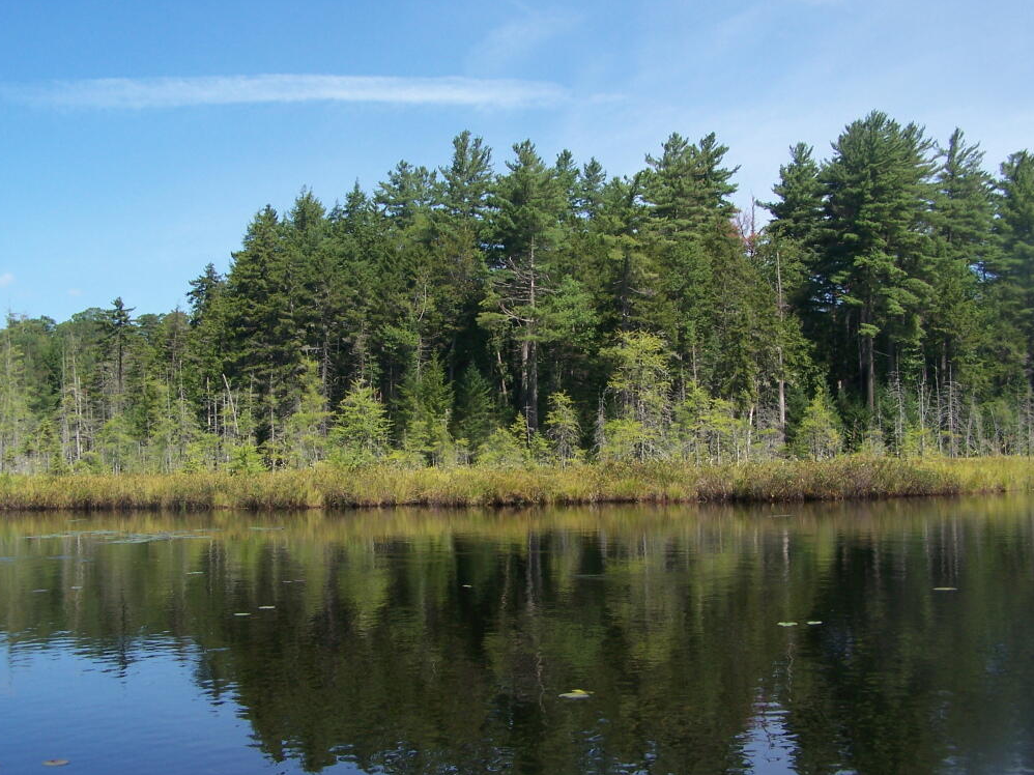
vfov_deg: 36.8
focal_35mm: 39
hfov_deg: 47.9
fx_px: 1165
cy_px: 396
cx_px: 522
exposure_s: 1/640
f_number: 4
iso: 100
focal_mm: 6.3
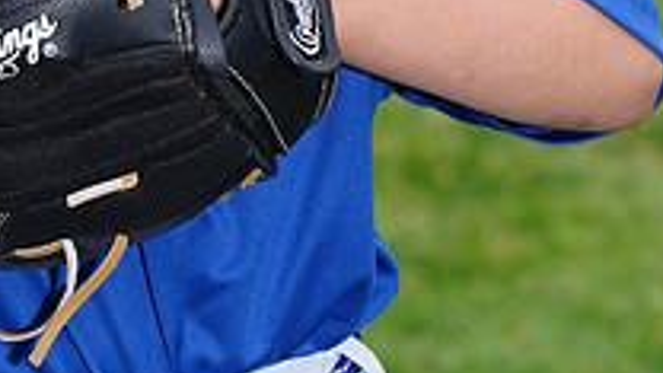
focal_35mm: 562
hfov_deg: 3.8
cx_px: 97
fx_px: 9880
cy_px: -210
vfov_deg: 2.2
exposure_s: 1/200
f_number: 9
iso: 200
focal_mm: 192
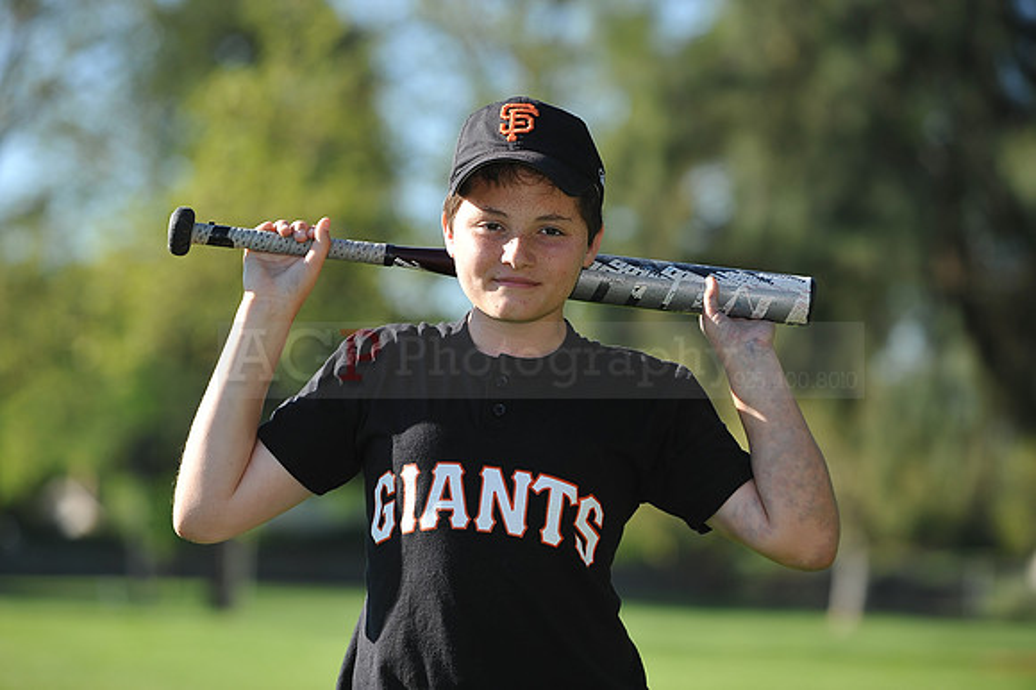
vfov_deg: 12.2
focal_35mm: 112
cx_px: 518
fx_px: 3221
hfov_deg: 18.3
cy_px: 345
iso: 200
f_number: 4.5
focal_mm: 112
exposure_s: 1/800
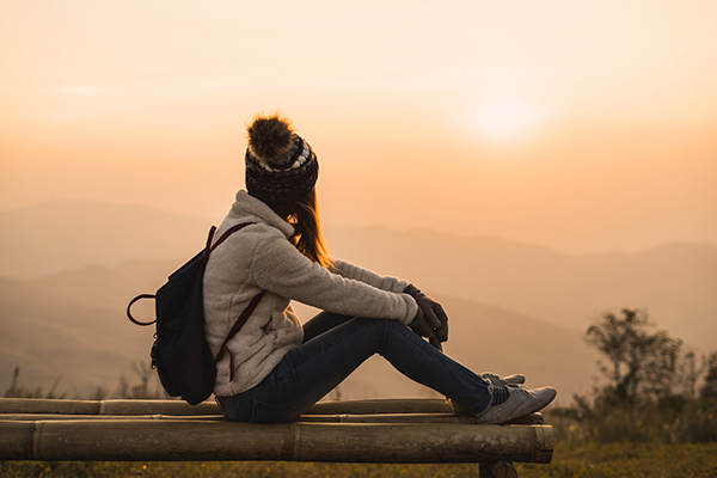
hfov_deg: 39.6
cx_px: 358
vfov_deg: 27.0
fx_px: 996
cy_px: 239
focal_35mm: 50
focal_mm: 50
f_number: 2.8
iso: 125
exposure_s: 1/1250
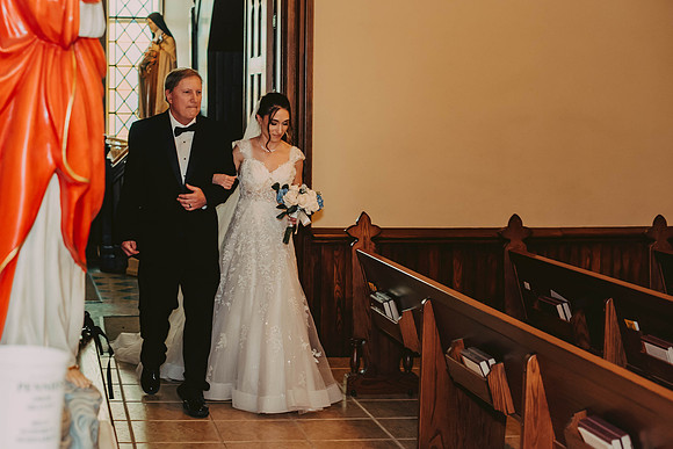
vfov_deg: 20.6
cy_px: 187
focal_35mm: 66
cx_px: 235
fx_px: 1232
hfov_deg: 30.4
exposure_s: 1/125
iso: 800
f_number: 2.8
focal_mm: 50
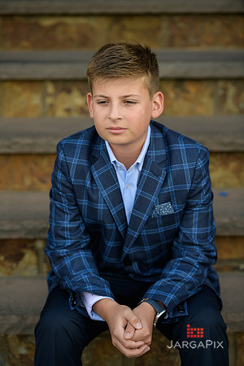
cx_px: 122
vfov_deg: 16.8
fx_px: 1240
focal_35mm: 122
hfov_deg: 11.2
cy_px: 183
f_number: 3.2
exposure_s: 1/640
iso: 200
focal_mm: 122
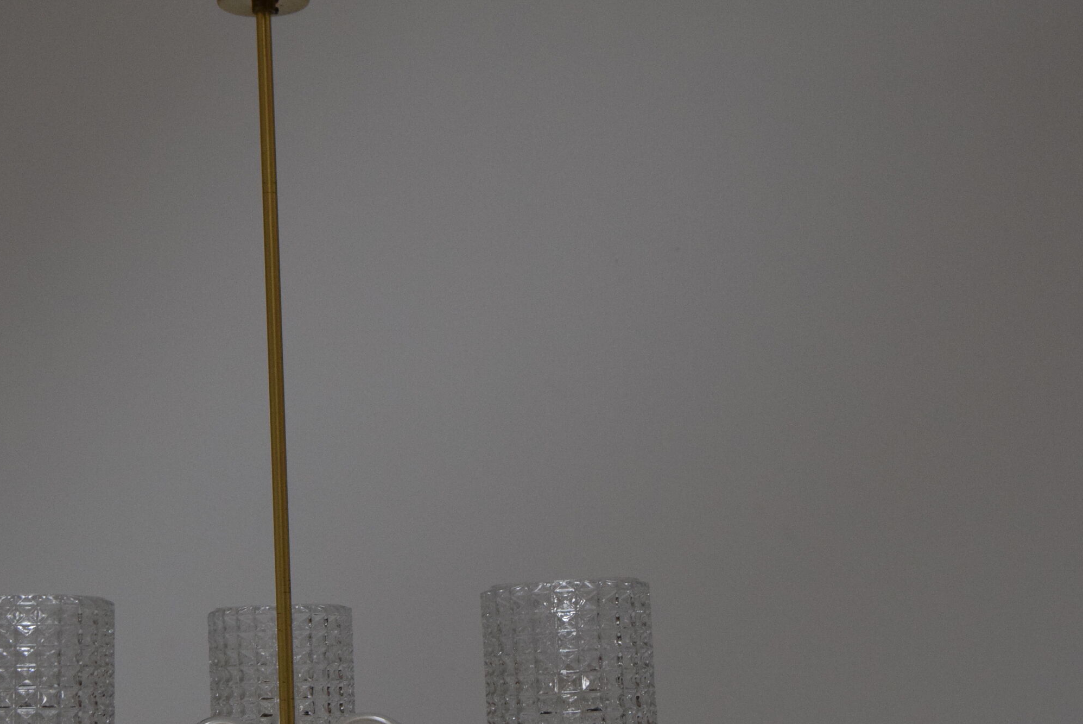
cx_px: 283
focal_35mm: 79
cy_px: 500
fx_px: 2371
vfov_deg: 17.3
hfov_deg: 25.5
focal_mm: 35
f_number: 8
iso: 1600
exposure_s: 1/250
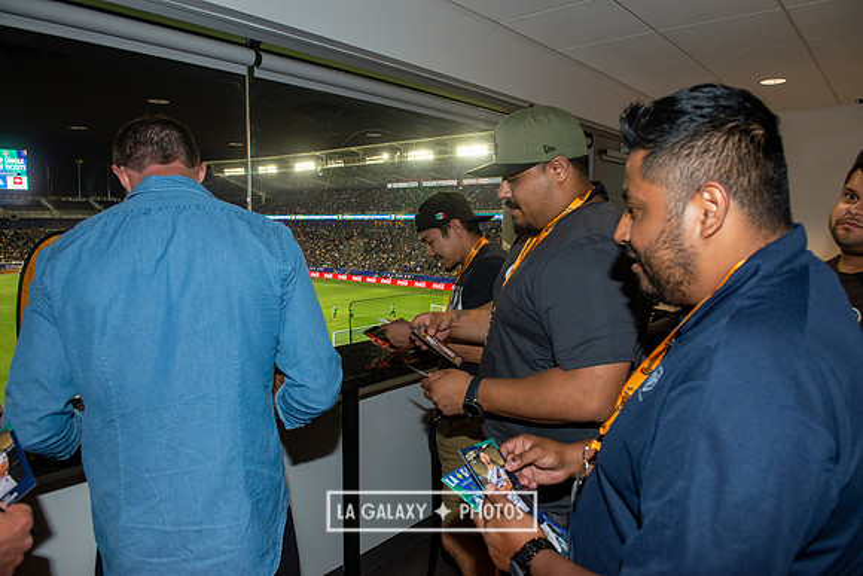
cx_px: 432
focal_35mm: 24
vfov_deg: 53.2
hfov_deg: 73.7
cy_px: 288
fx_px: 575
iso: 640
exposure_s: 1/100
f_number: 6.3
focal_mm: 24
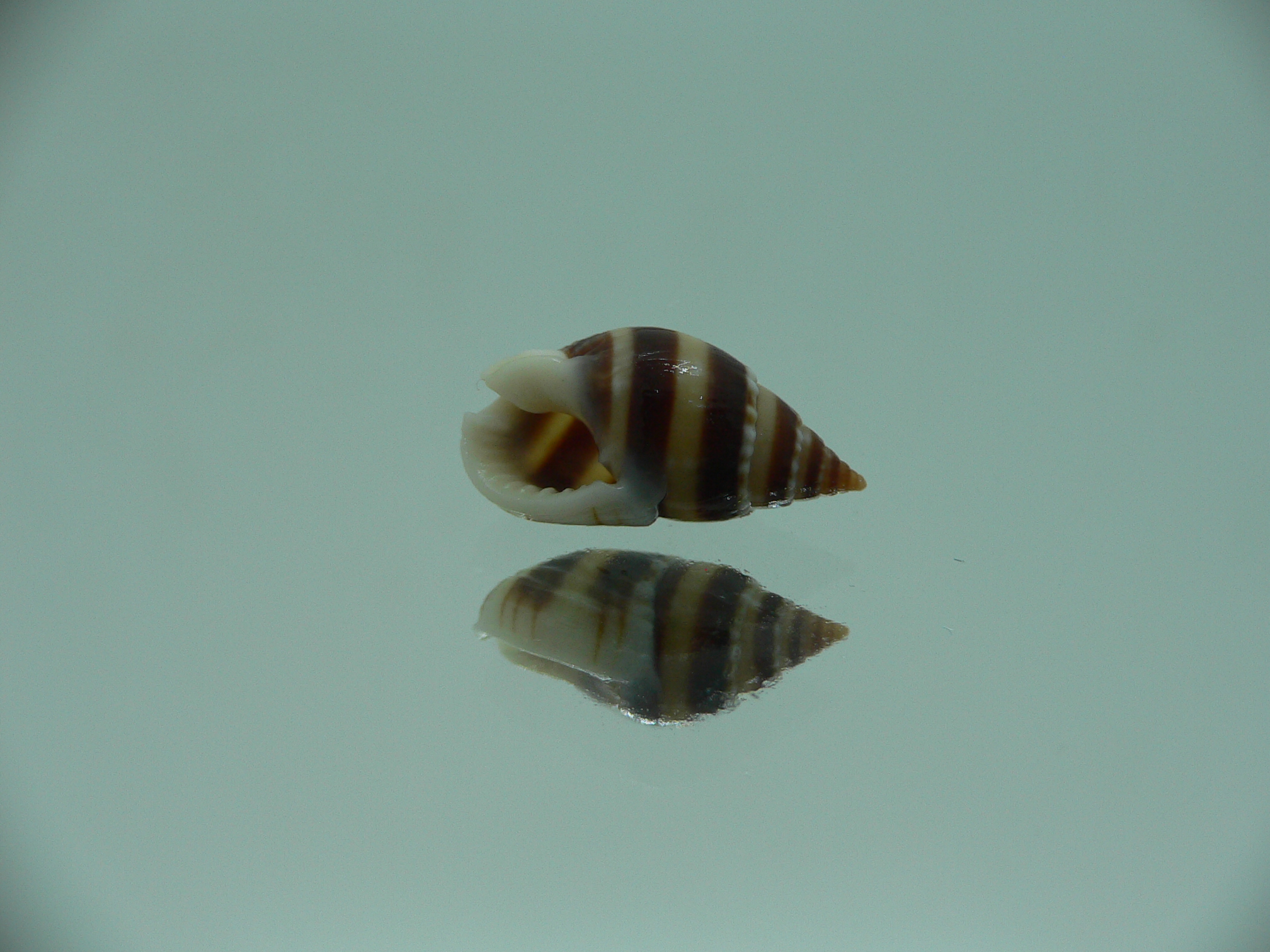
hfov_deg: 52.6
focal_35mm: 35
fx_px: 1284
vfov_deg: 40.7
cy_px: 476
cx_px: 635
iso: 80
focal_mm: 4.6
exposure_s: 1/80
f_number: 2.8
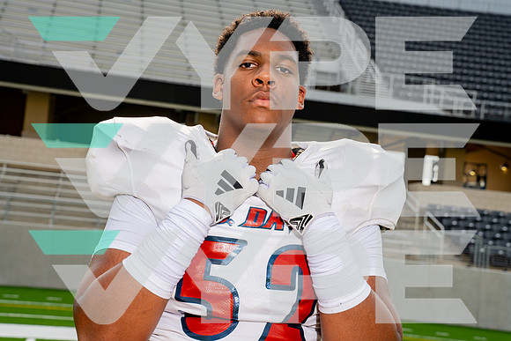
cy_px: 170
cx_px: 256
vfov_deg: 18.7
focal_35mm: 73
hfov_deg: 27.8
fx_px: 1033
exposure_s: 1/250
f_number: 8
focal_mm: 70
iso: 100
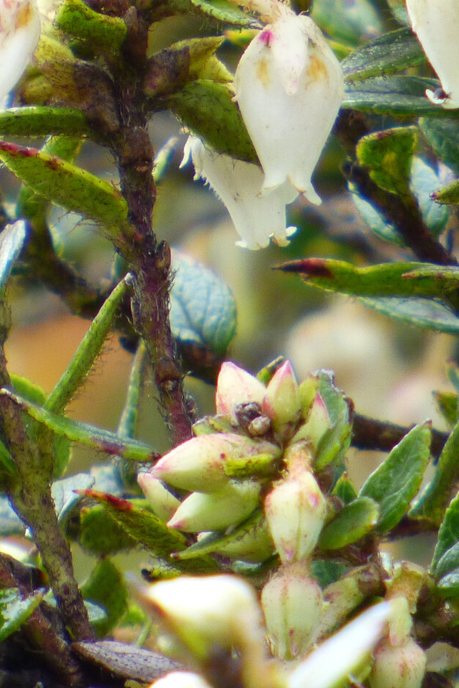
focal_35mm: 2900
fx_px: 55438
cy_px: 139
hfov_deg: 0.5
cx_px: 322
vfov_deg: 0.7
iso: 125
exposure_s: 1/125
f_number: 5.6
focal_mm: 186.4
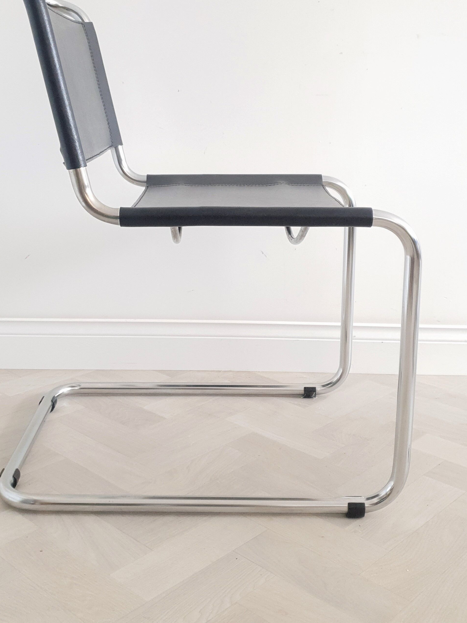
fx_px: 737
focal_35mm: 41
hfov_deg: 35.1
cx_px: 221
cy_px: 240
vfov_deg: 45.4
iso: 200
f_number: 1.5
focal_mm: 4.3
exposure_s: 1/301
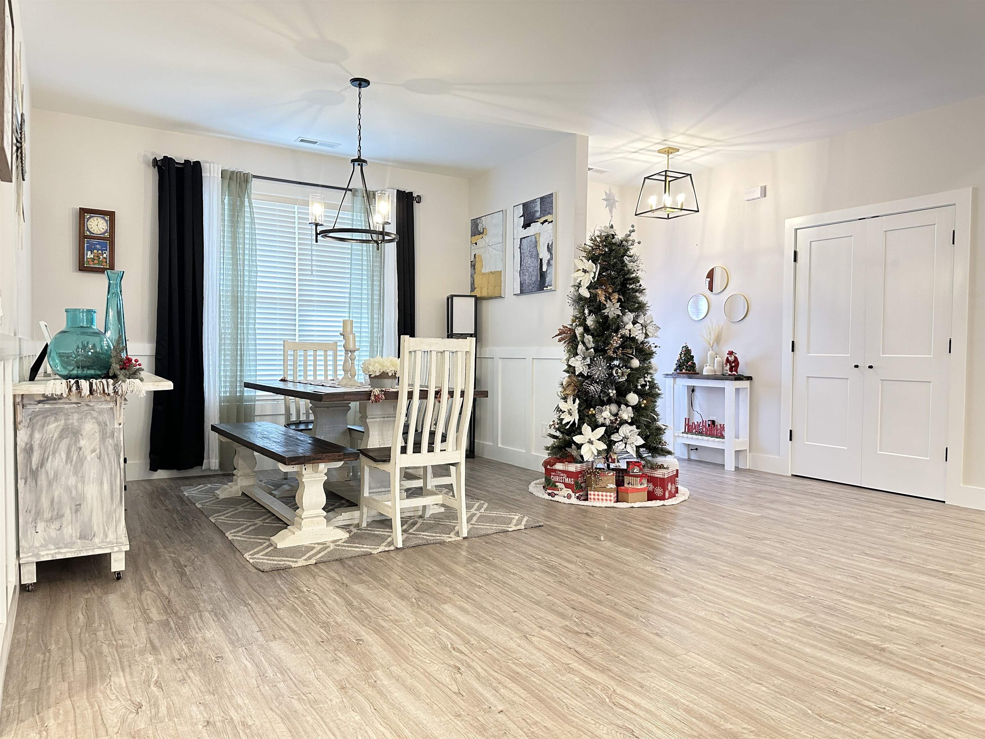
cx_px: 492
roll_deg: -0.8
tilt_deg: -1.5
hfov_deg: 71.6
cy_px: 370
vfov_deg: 56.8
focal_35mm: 24
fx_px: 683
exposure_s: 1/60
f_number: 1.78
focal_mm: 6.86
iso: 400
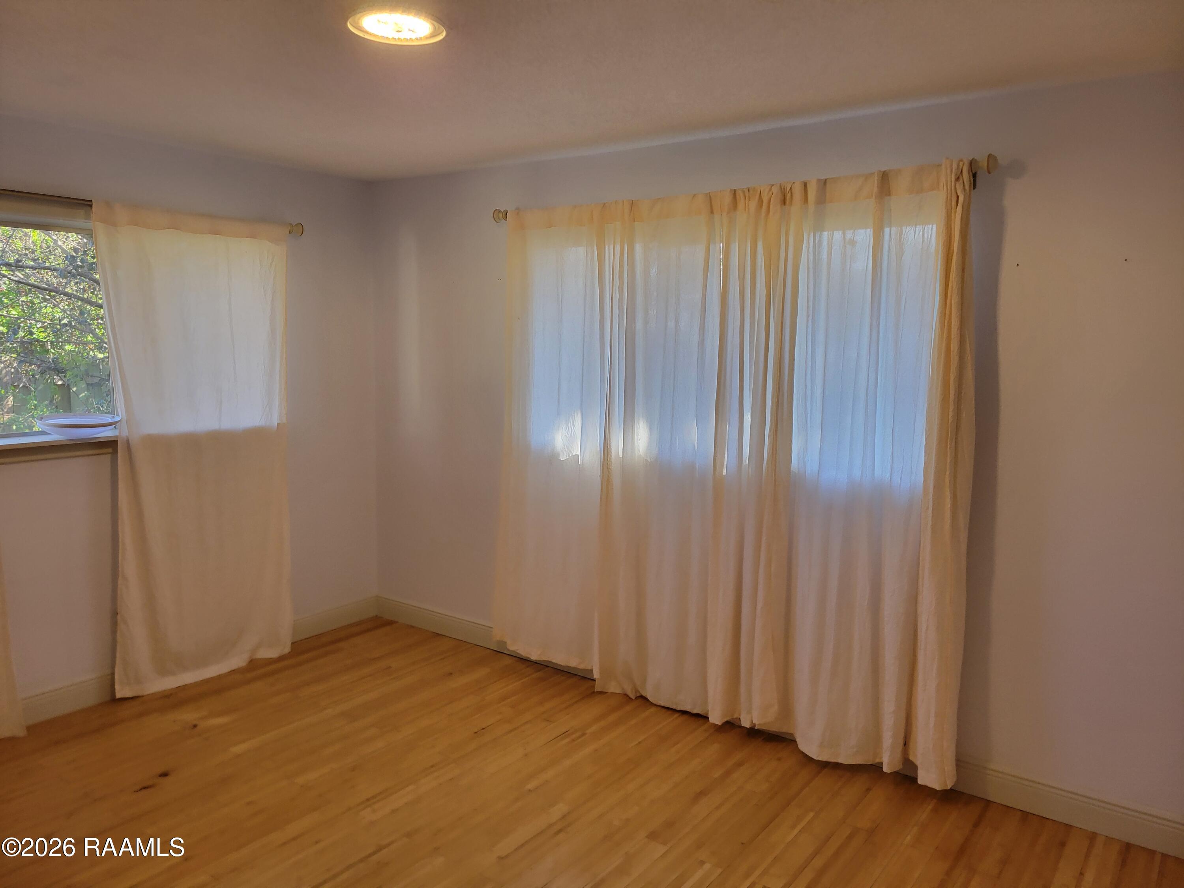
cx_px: 592
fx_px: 889
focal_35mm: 26
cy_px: 444
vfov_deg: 53.1
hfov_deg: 67.3
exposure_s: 1/120
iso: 80
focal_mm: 5.4
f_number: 1.8
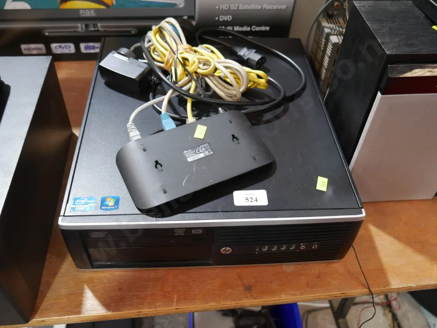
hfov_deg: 56.8
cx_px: 218
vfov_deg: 44.2
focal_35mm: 32
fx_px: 404
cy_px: 164
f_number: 3.6
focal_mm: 16
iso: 800
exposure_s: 1/60
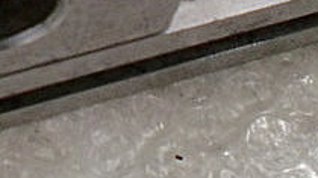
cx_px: 23
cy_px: -107
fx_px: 978
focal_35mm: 116
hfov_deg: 18.1
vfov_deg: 10.0
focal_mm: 6.3
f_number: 3.1
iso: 320
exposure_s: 1/60
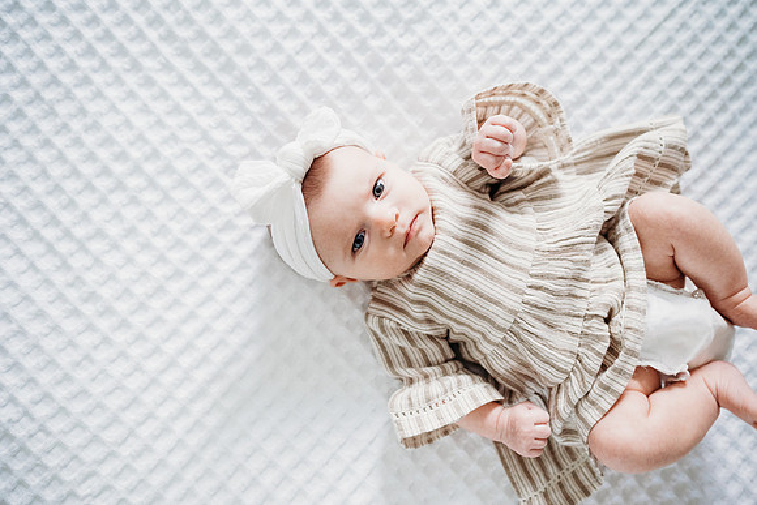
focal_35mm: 24
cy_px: 252
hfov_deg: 73.7
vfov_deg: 53.2
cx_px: 378
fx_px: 505
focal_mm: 24
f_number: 2.5
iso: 800
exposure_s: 1/200
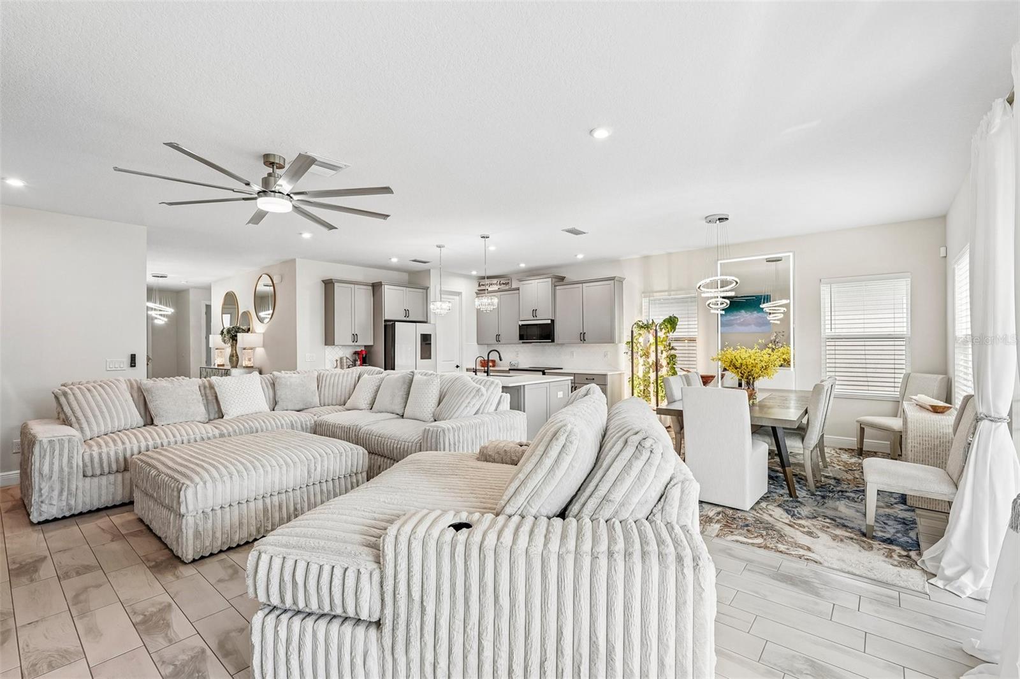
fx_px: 453
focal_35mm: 16
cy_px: 340
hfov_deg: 96.7
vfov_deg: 73.7
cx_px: 510
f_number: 8
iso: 400
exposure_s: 1/50
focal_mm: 16
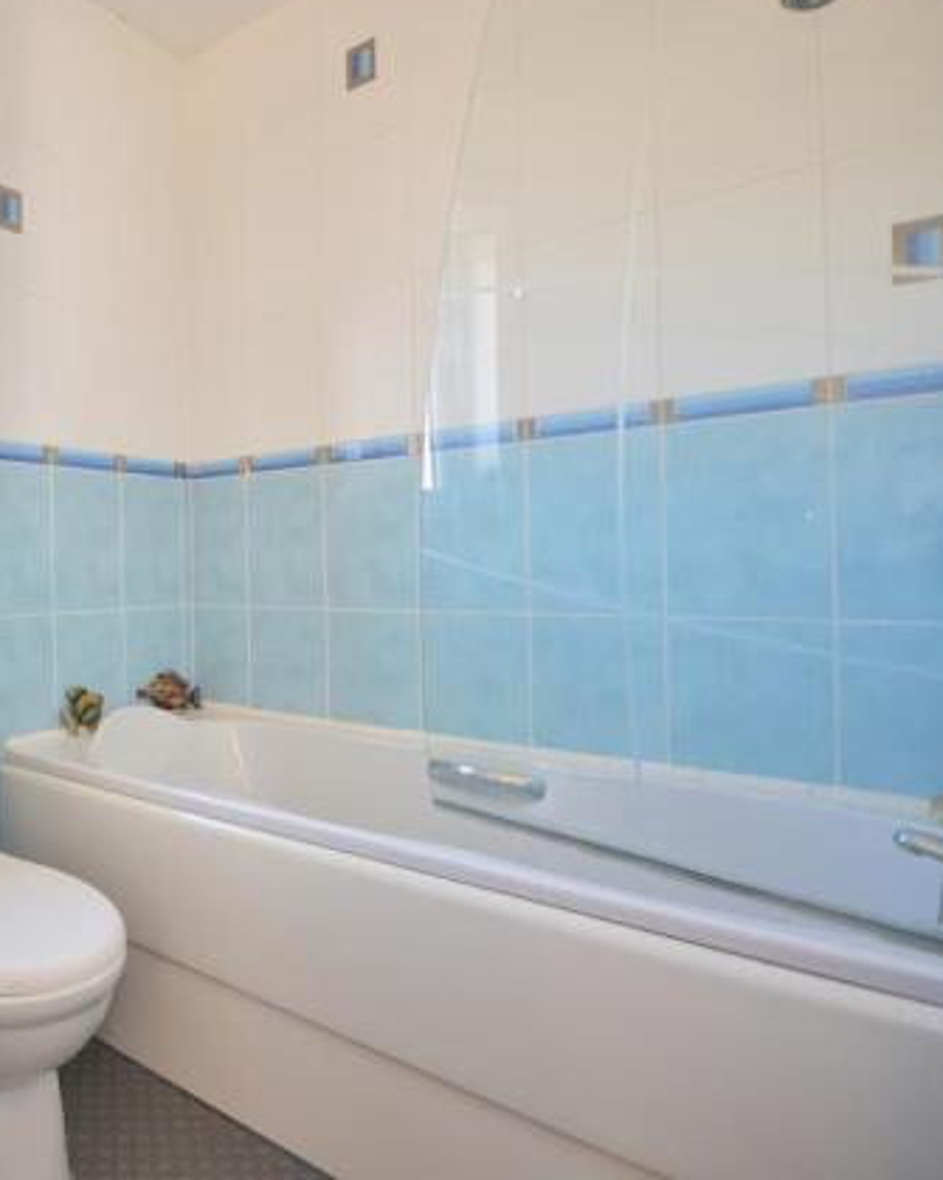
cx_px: 104
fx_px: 768
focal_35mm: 22
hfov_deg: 55.3
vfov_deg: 75.0
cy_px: 575
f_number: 4
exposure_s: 1/15
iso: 200
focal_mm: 10
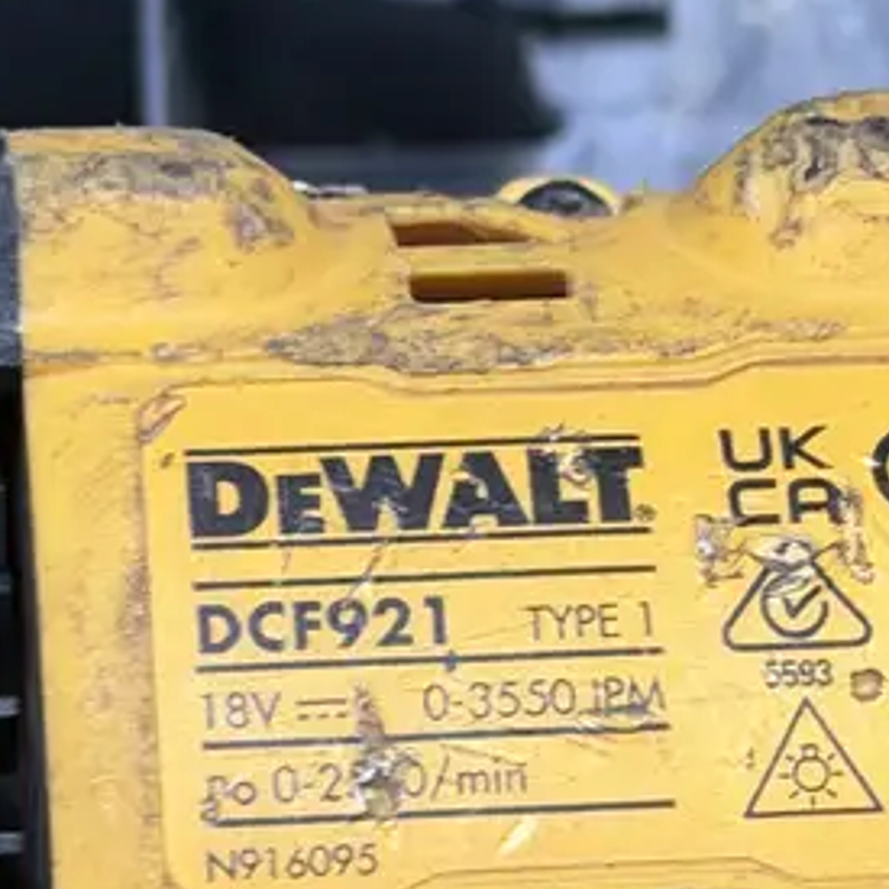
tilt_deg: -75.8
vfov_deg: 9.4
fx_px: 5375
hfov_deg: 9.5
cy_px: 617
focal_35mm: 185
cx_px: 533
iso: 250
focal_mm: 6.76
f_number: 1.78
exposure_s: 1/60
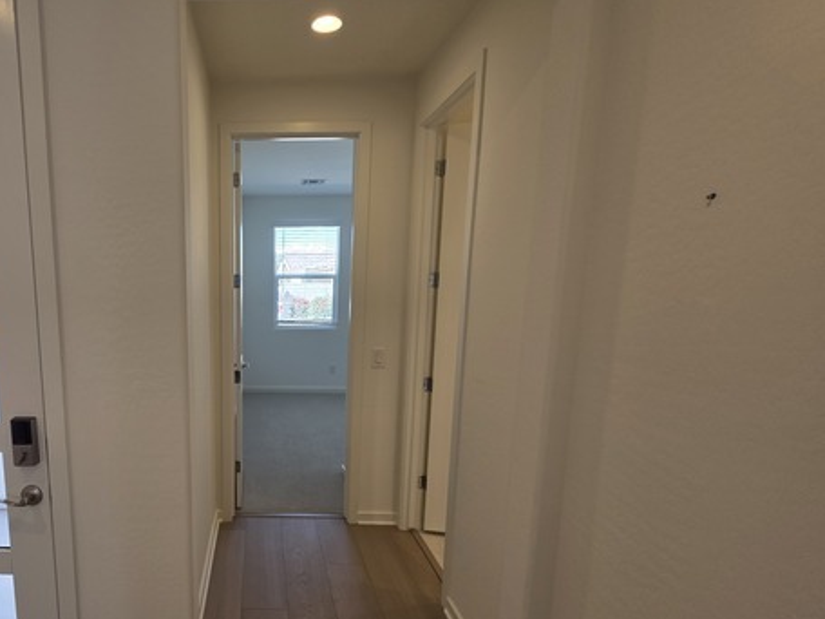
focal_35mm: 19
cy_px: 360
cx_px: 242
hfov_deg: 80.3
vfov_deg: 68.2
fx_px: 453
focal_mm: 2.2
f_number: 1.9
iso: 40
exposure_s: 1/120
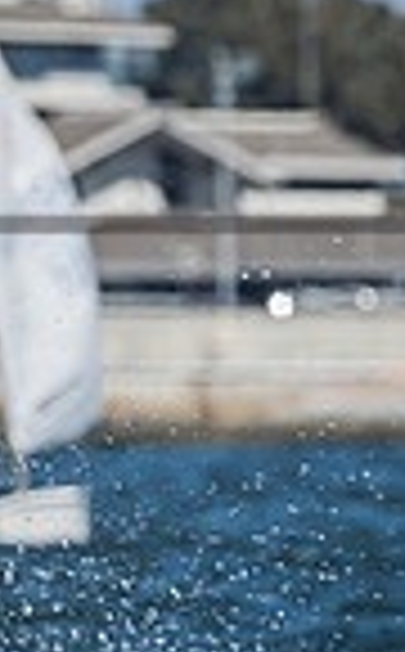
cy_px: 515
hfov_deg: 0.8
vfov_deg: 1.3
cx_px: -908
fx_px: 27794
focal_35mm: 1566
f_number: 8
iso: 320
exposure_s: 1/1000
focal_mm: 310
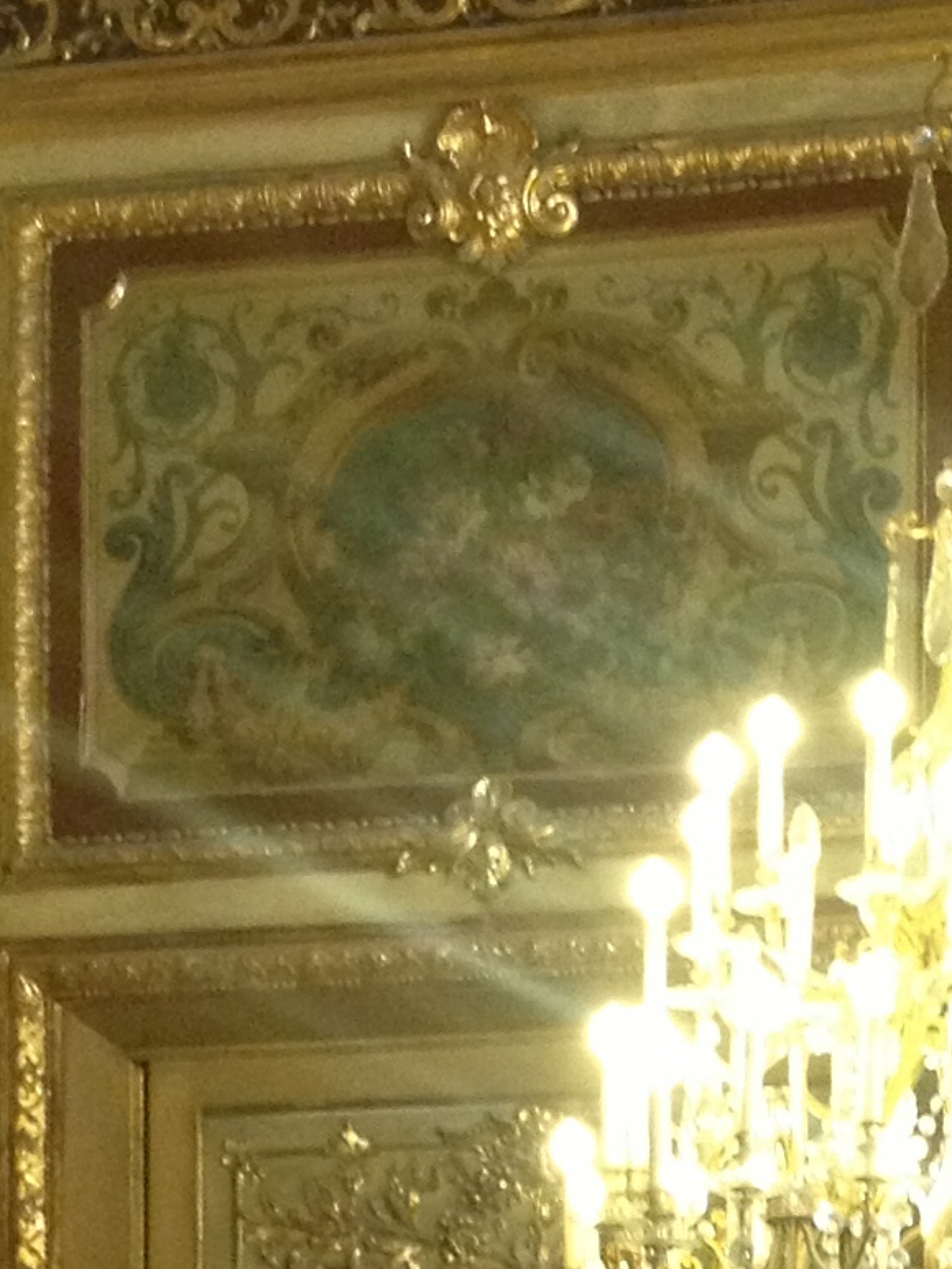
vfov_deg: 12.6
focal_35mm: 148
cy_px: 1930
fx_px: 5427
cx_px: 911
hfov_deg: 10.0
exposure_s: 1/20
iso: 250
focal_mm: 4.28
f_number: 2.4
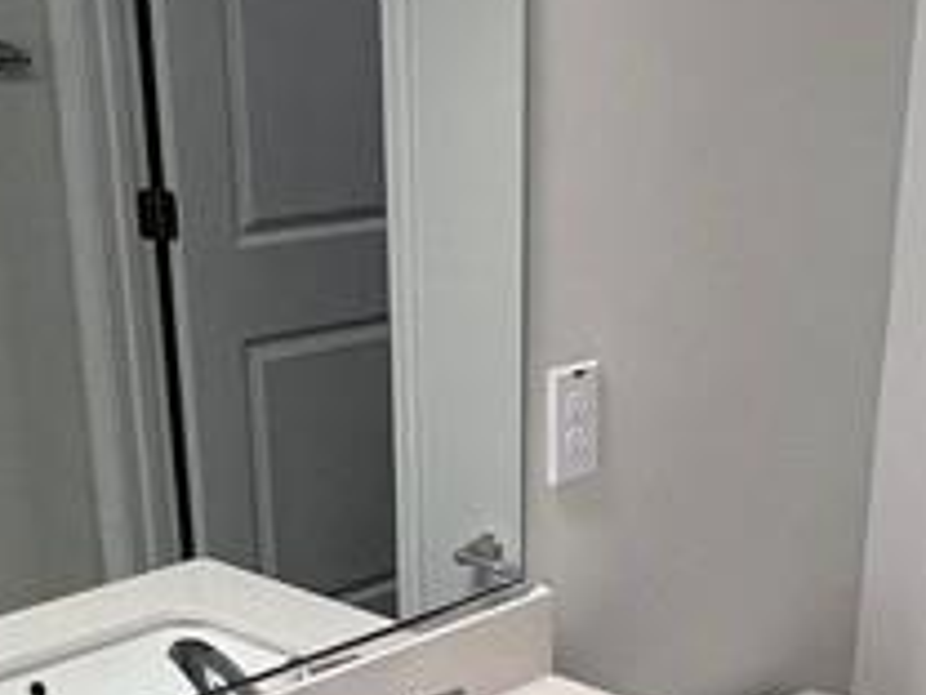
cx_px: 743
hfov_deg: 29.6
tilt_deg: -27.2
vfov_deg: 21.4
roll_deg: -3.5
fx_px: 1712
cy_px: 824
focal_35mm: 64
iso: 80
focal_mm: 1.57
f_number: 1.8
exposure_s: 1/120
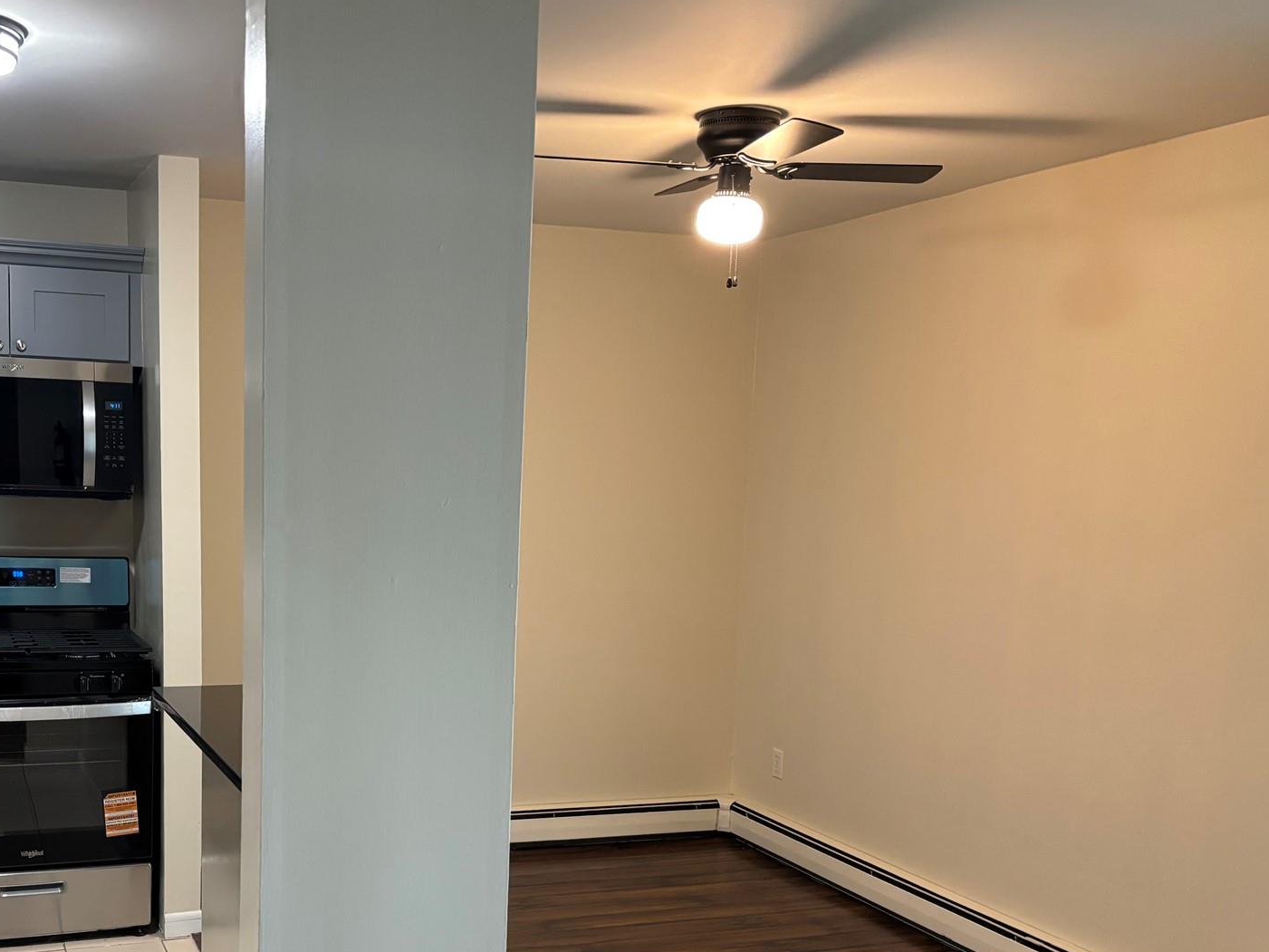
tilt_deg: -8.9
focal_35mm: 38
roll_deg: -1.4
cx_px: 387
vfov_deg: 37.2
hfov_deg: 47.9
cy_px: 654
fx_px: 1393
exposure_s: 1/60
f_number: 1.6
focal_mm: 5.96
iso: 320
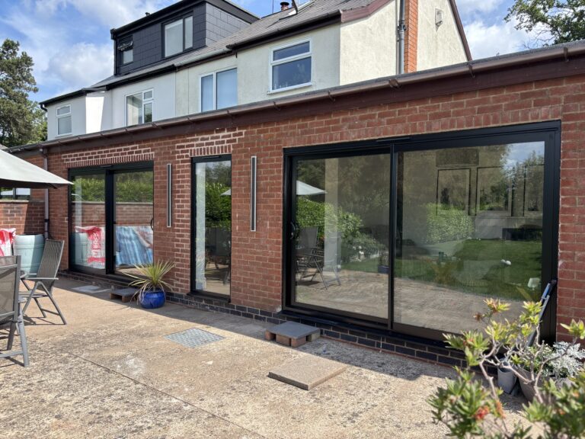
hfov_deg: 67.3
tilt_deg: -1.6
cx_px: 292
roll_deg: -0.3
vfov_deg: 53.1
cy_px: 220
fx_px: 439
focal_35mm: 26
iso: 50
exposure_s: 1/1616
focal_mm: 5.96
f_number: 1.6
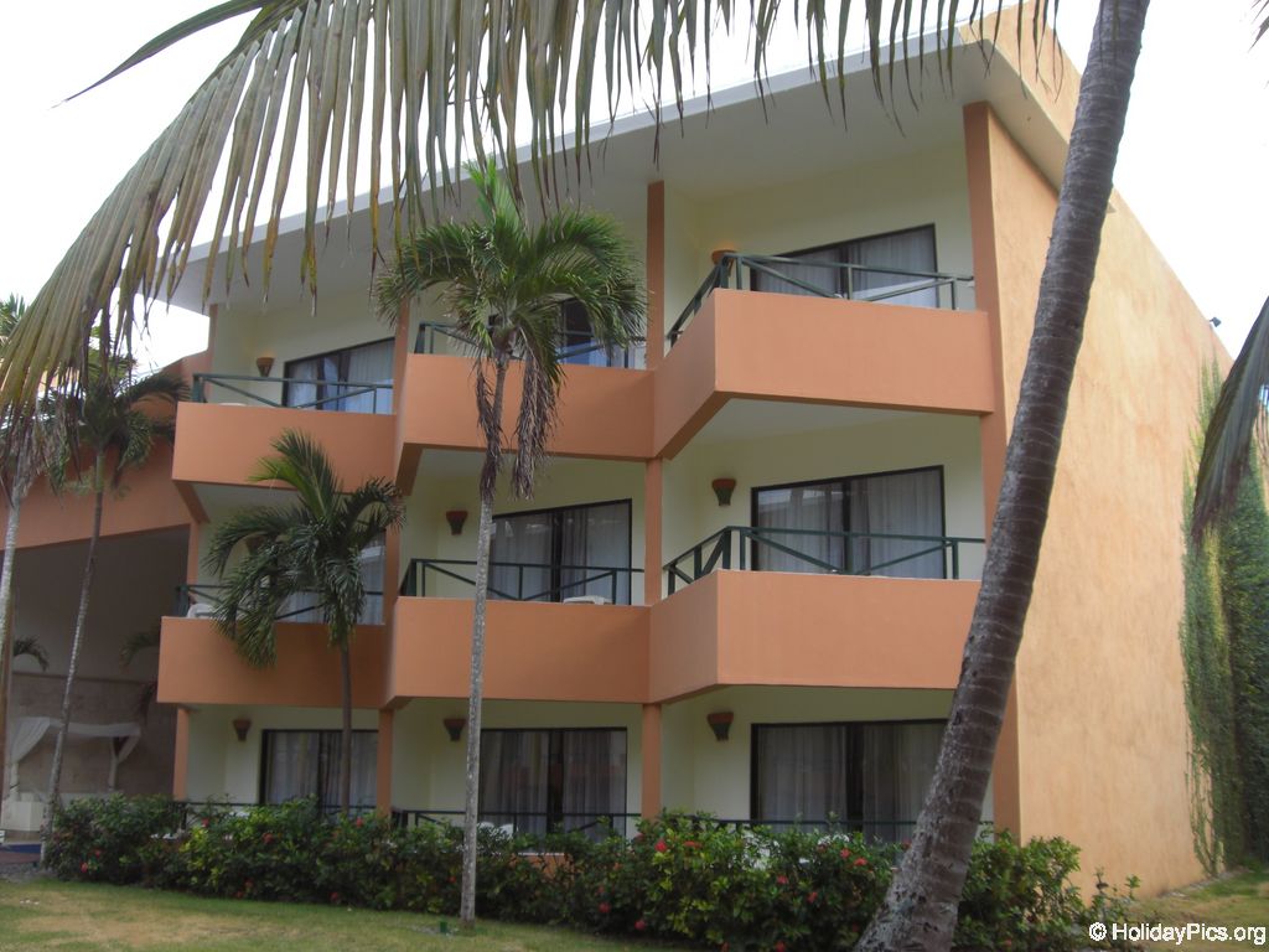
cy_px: 476
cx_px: 634
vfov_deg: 37.7
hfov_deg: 49.0
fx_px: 1393
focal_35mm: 38
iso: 64
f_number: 2.7
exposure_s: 1/160
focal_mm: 6.2
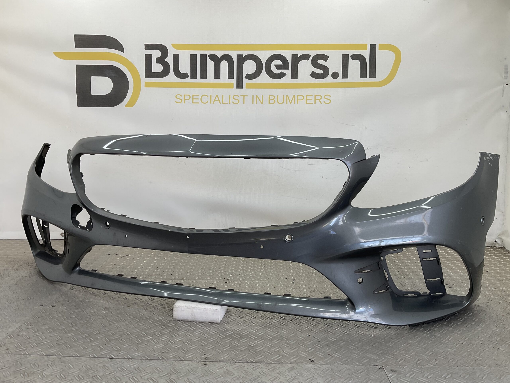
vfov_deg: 48.2
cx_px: 255
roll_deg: -2.0
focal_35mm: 29
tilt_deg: -7.5
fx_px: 427
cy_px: 192
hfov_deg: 61.7
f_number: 1.8
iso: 16
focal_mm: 3
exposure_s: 1/149
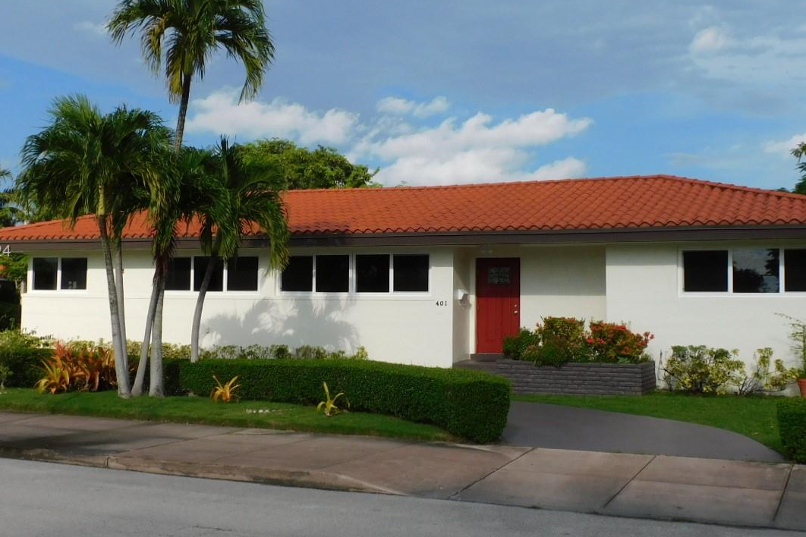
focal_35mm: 47
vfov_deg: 28.6
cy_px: 253
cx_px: 376
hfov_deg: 41.9
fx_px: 1052
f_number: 4
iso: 125
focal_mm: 5.4
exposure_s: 1/1250
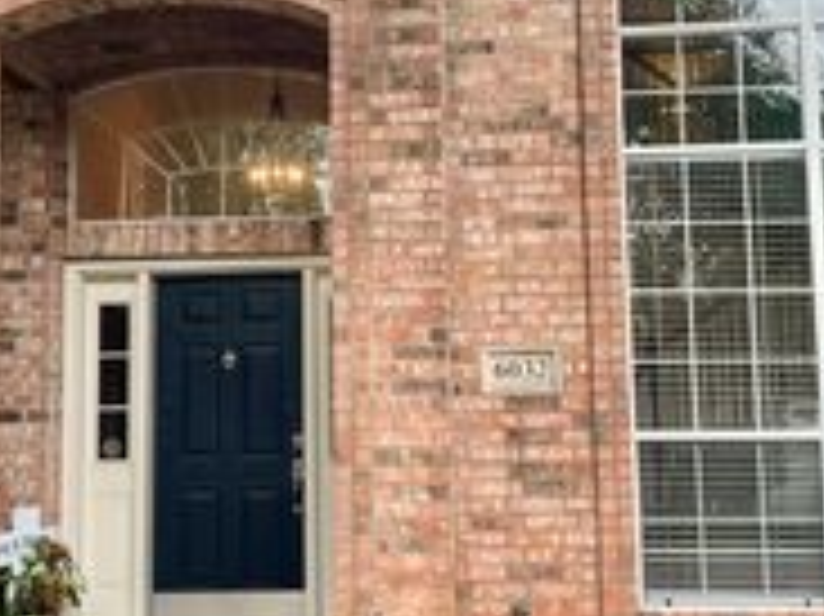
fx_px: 1689
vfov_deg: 20.6
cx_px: 360
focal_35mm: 71
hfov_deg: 27.4
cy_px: 178
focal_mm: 5.1
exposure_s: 1/216
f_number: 1.6
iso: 40
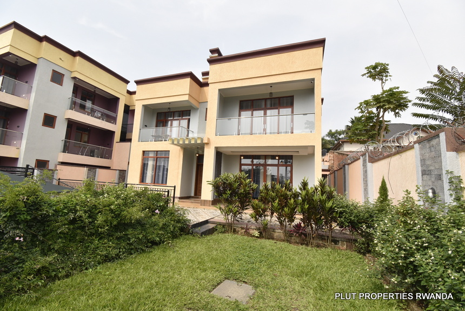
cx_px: 232
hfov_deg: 100.3
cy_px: 156
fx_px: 194
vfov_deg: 77.4
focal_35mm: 15
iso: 400
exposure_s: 1/500
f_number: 8
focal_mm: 10
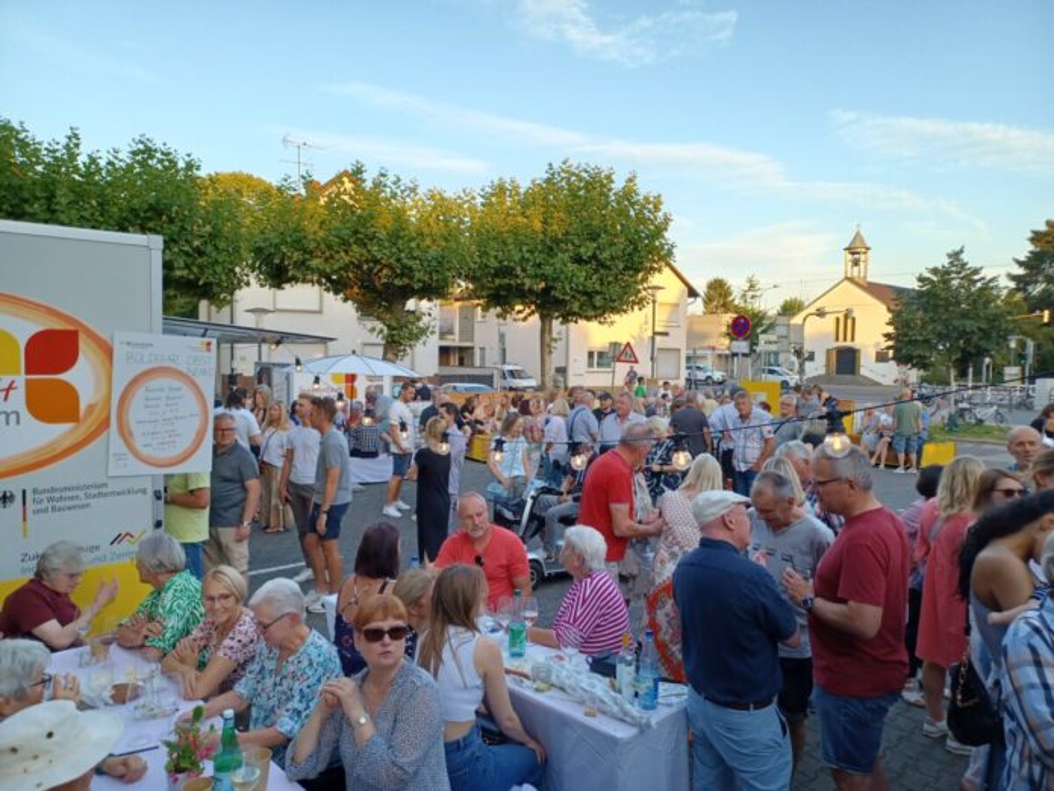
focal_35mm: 25
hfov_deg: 69.4
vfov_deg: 54.9
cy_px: 396
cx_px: 527
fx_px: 761
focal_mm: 4.6
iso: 64
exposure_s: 1/100
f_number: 1.8
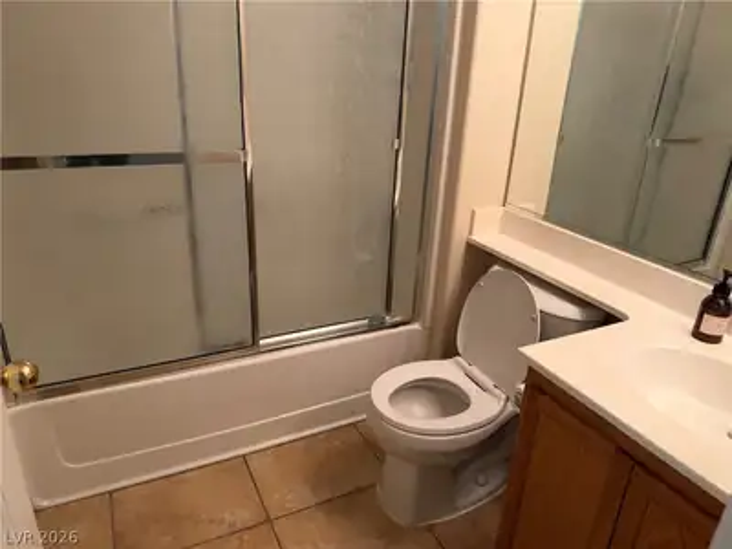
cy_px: 274
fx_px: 508
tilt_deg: -21.1
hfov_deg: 71.6
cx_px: 366
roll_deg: -2.0
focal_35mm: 24
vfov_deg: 56.8
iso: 125
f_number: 1.48
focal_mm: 6.93
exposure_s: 1/60
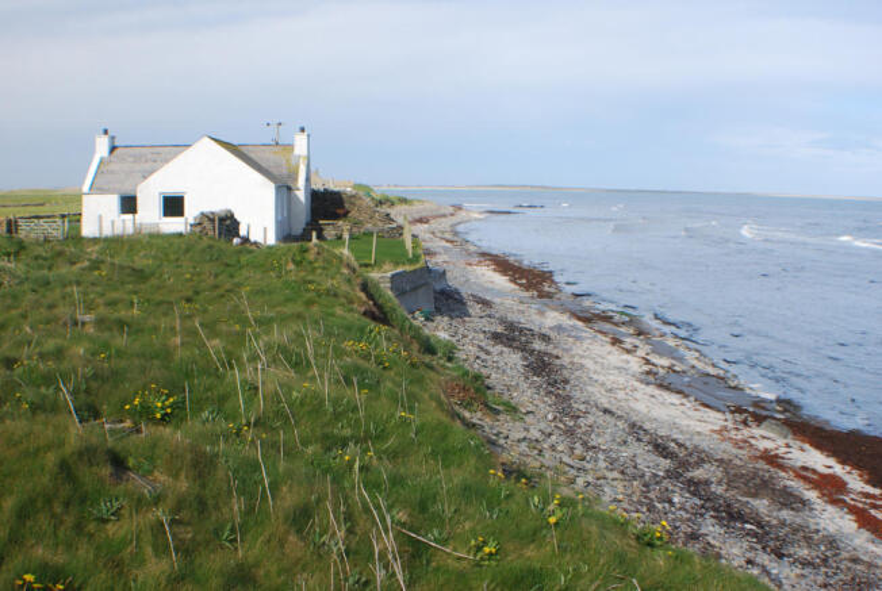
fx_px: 1288
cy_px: 296
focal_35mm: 52
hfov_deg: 37.8
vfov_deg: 25.8
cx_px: 441
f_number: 6.3
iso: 100
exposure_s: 1/160
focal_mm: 35
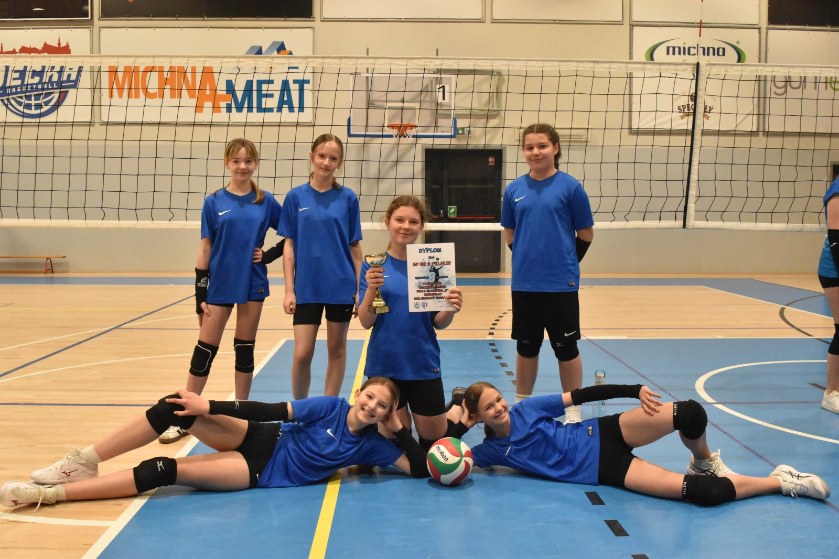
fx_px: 769
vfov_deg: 40.0
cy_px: 280
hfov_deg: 57.2
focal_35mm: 33
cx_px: 420
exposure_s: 1/200
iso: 5000
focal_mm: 22
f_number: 7.1
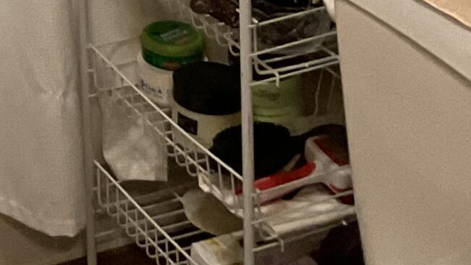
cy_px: -454
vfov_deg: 7.5
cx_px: -201
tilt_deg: -10.0
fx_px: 1823
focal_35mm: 146
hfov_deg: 13.9
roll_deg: +3.8
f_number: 1.8
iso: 160
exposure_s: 1/60
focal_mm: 3
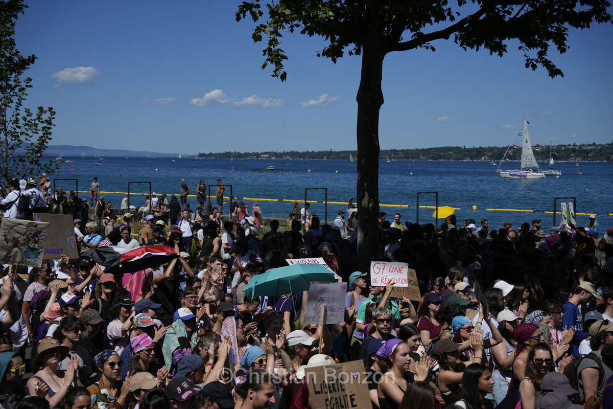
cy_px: 204
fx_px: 1074
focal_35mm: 63
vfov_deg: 21.5
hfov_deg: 31.8
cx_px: 306
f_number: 5.6
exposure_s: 1/8000
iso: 500
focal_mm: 63.1
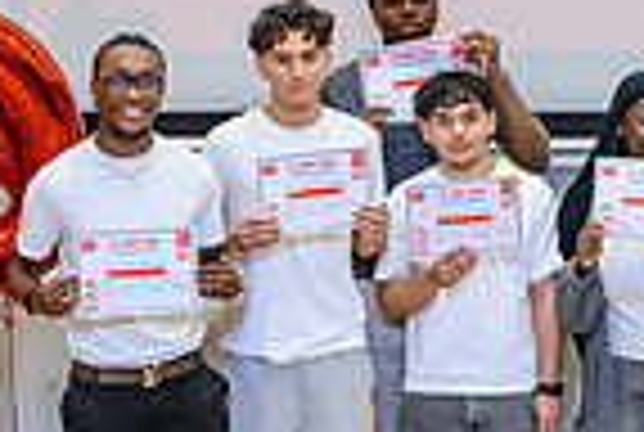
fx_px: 2886
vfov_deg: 8.5
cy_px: 52
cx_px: 721
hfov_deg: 12.5
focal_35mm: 161
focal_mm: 39
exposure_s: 1/200
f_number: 2.8
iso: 1250
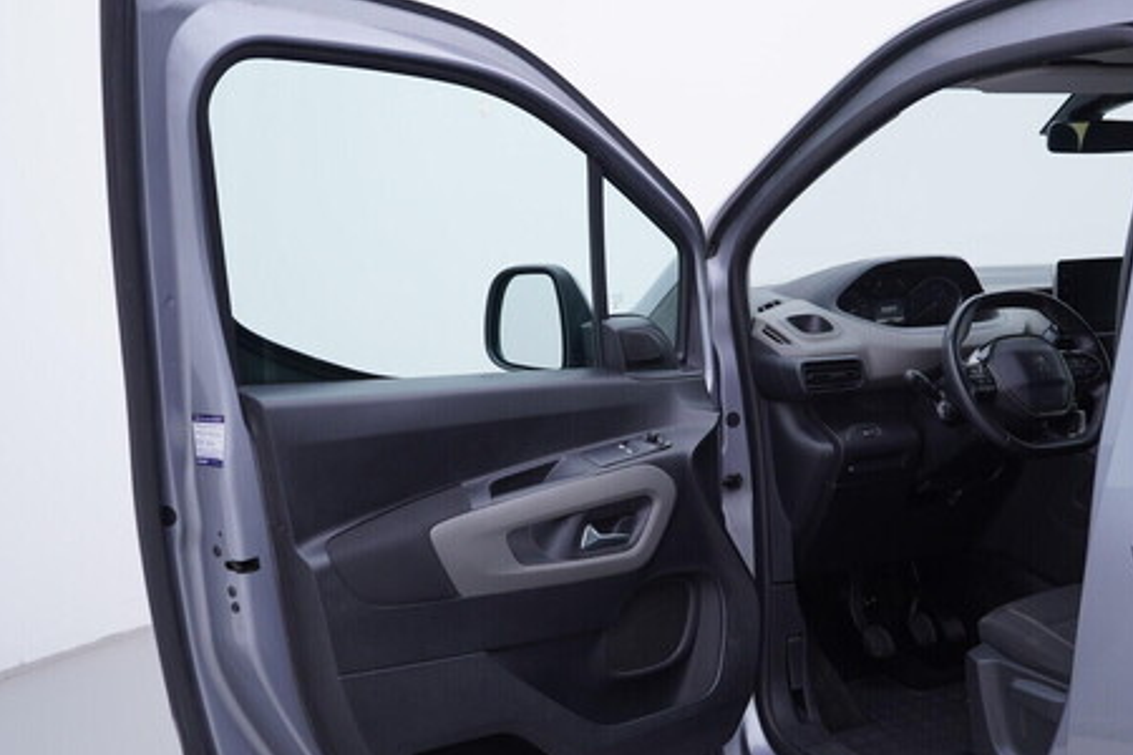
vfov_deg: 30.5
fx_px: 1385
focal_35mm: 44
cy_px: 419
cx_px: 667
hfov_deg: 44.3
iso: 125
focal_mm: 24
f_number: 3.5
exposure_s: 1/60
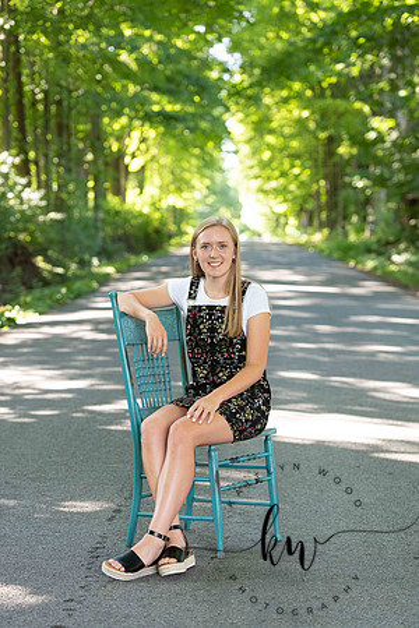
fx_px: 1658
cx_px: 210
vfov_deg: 21.5
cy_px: 314
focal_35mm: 95
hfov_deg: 14.4
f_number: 3.5
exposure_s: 1/200
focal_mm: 95
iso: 640
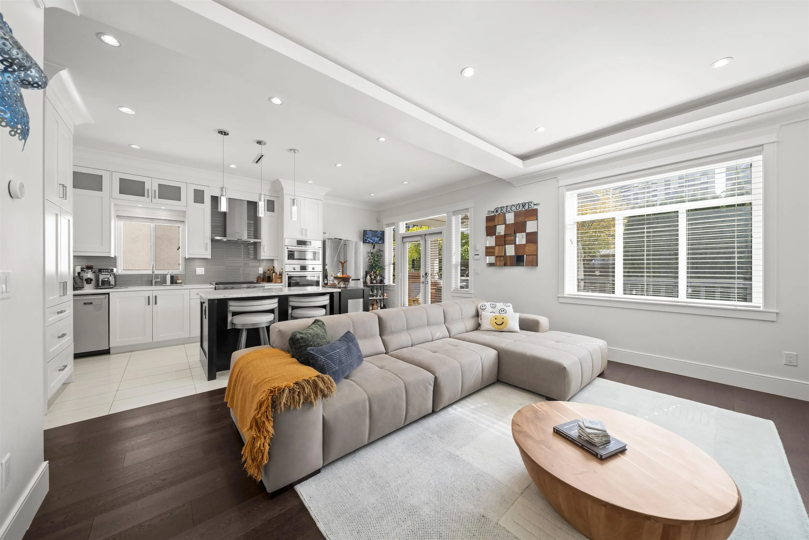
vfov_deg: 90.0
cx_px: 404
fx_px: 270
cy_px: 270
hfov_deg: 112.6
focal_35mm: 12
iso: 400
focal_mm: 12
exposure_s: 1/15
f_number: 5.6
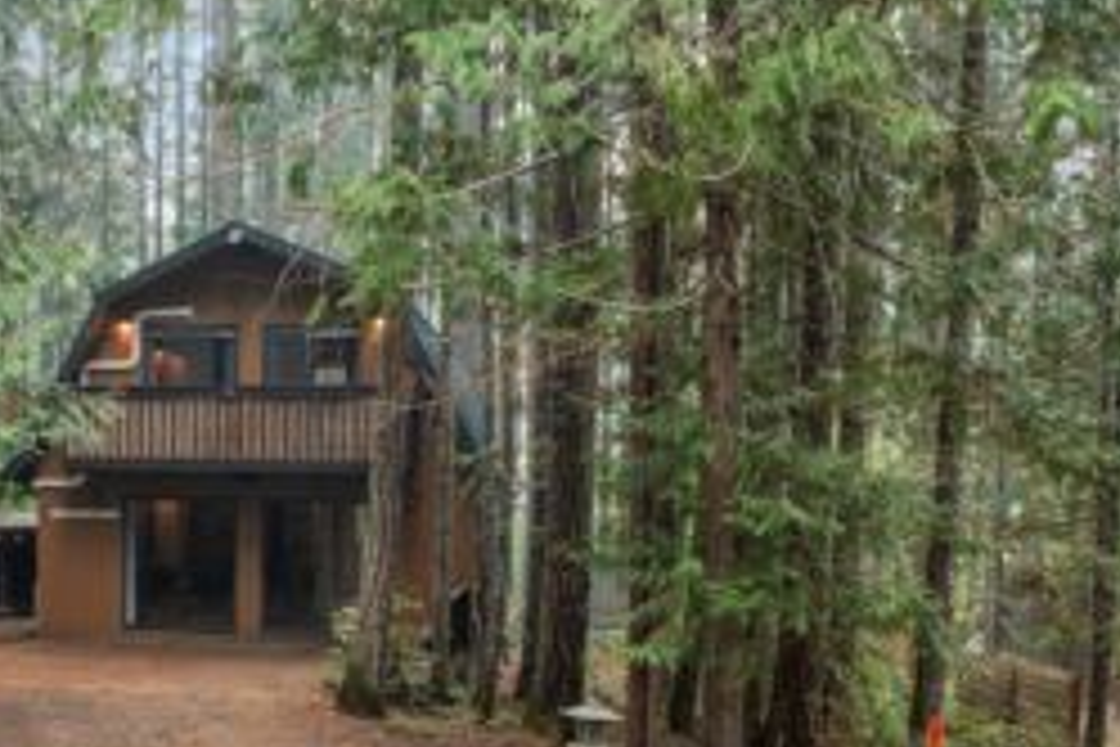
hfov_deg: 42.2
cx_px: 270
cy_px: 558
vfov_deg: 29.4
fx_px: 1400
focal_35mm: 45
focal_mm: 10.26
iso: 400
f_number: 2.8
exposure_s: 1/30
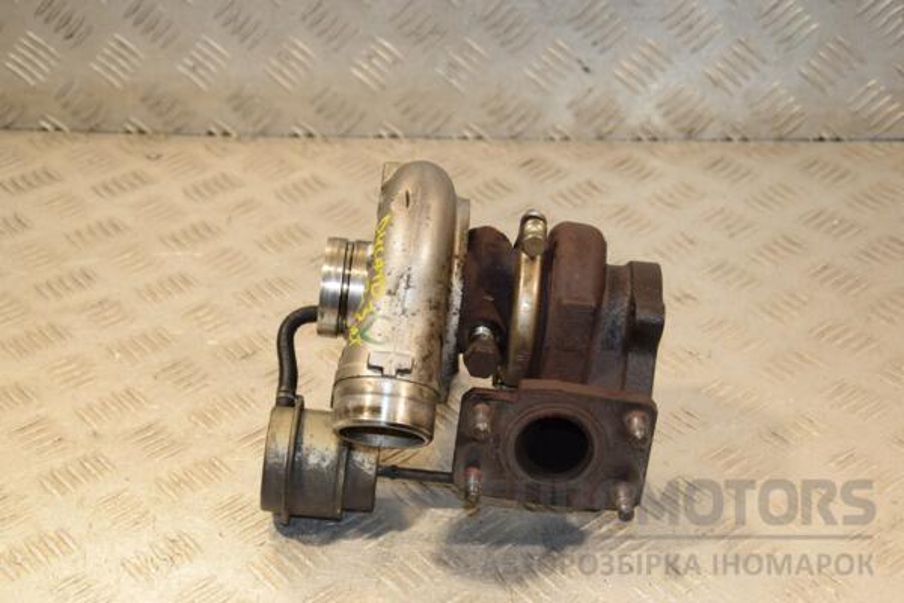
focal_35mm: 68
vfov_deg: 20.2
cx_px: 452
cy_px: 302
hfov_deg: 29.9
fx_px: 1695
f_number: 6.3
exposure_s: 1/200
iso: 800
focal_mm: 45
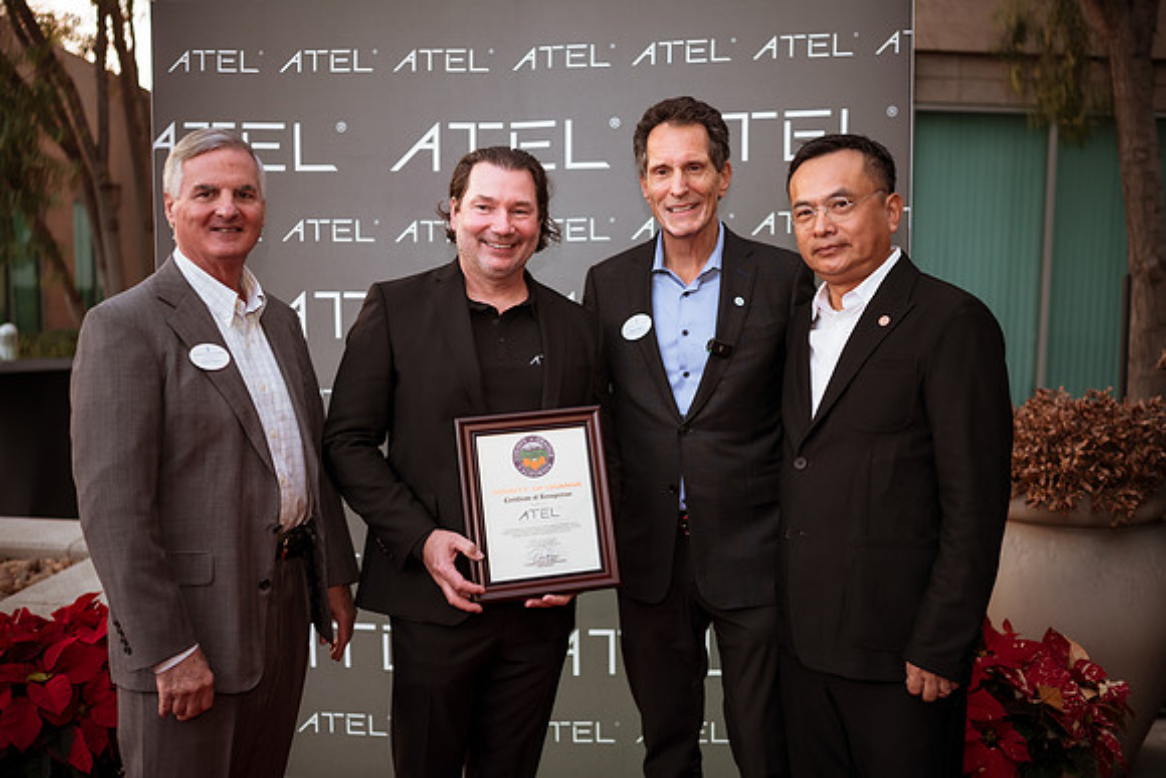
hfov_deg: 54.4
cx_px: 583
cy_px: 389
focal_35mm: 35
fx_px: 1134
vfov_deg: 37.9
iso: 200
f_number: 1.8
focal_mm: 35
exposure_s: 1/400
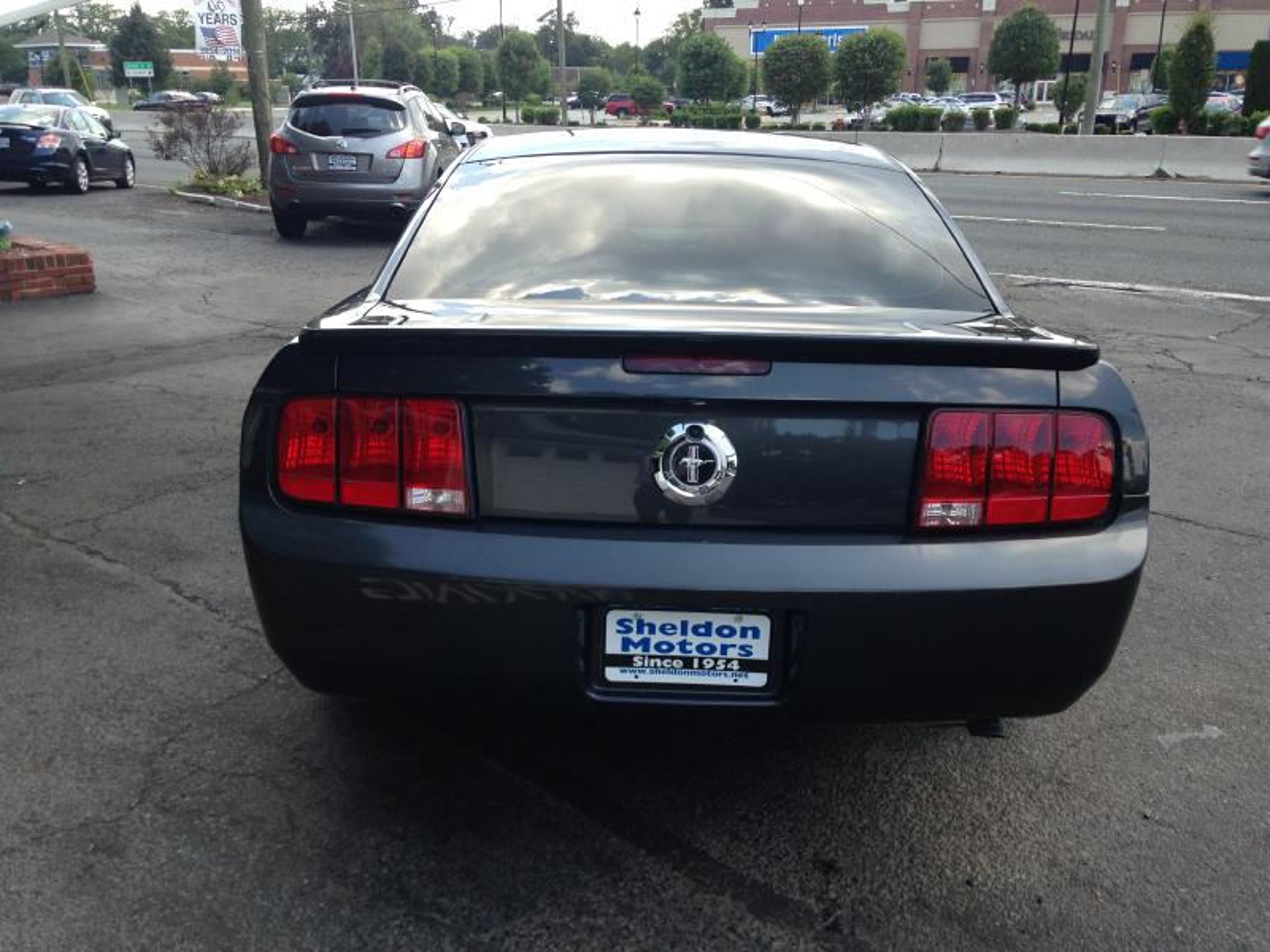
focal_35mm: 33
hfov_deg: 55.4
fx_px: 1211
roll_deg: -1.2
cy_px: 476
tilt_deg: -18.9
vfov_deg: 42.9
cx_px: 635
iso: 50
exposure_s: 1/281
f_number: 2.4
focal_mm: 4.12
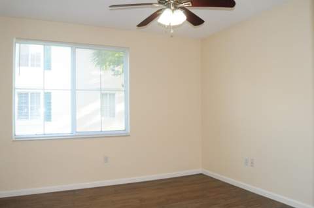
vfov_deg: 47.7
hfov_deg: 67.5
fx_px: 235
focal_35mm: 27
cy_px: 104
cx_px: 157
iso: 1250
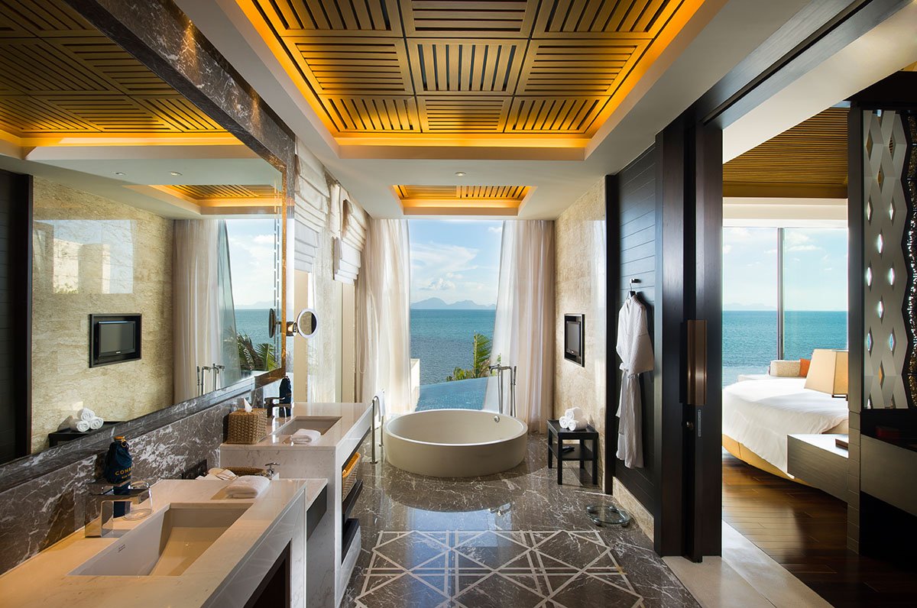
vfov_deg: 67.2
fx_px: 458
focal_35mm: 18
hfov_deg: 90.1
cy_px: 304
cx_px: 458
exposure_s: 1/160
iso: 250
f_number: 16
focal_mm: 18
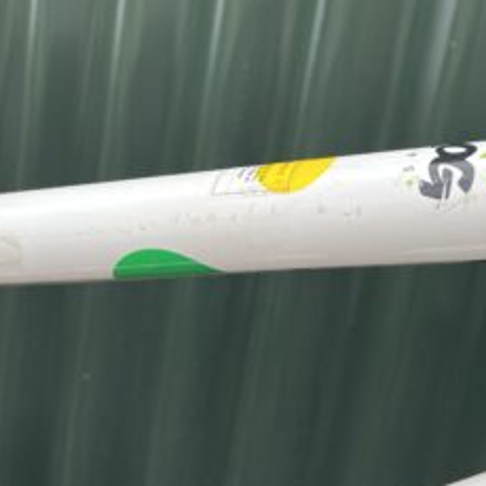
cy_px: 137
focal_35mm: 48
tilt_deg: -14.3
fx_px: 762
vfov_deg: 34.8
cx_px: 294
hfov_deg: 35.2
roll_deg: -9.7
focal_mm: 5.1
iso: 50
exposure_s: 1/577
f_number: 1.6
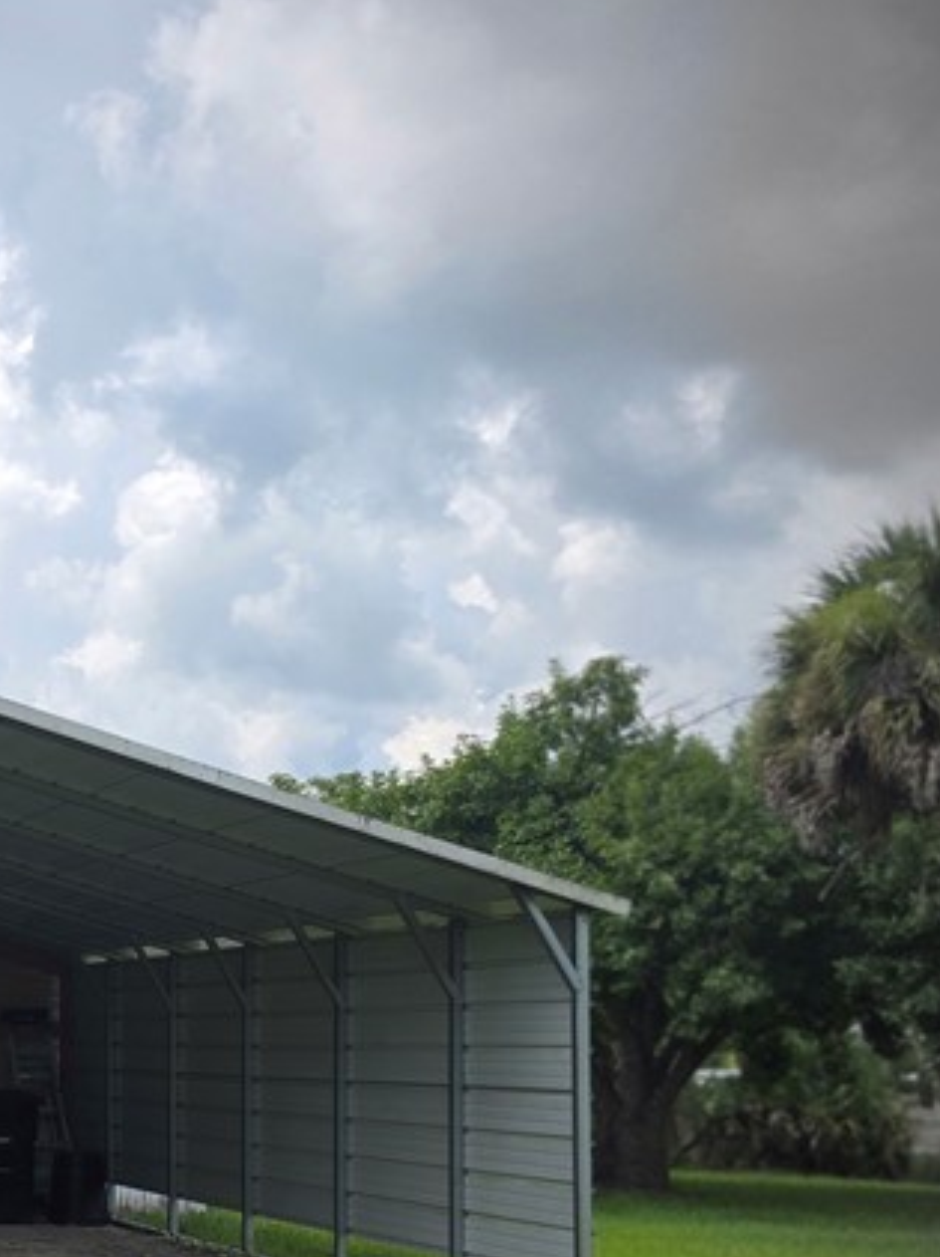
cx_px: -492
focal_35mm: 56
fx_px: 2031
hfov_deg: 21.6
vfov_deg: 33.8
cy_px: 926
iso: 12
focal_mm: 6.3
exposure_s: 1/713
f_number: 1.7
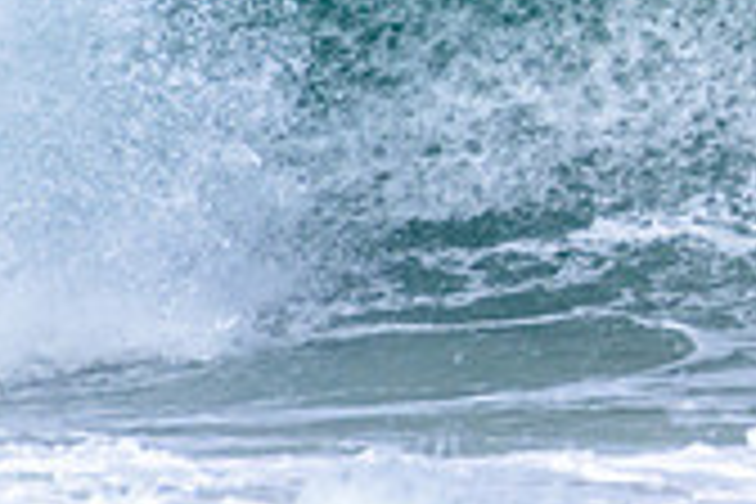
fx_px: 65158
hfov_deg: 0.7
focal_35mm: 3103
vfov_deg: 0.4
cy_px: -205
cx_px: 1246
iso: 1100
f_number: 11
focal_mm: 900
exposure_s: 1/2500
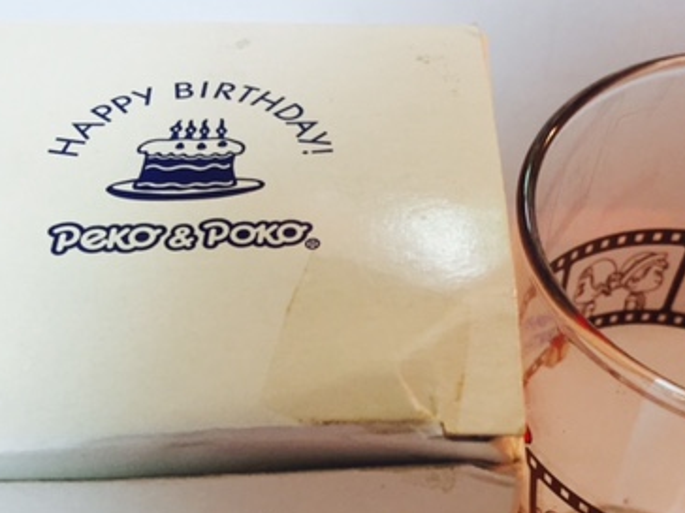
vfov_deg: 27.9
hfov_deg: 37.2
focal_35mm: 51
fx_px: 1009
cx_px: 442
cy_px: 419
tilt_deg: -52.1
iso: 80
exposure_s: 1/33
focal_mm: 4.15
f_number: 2.2
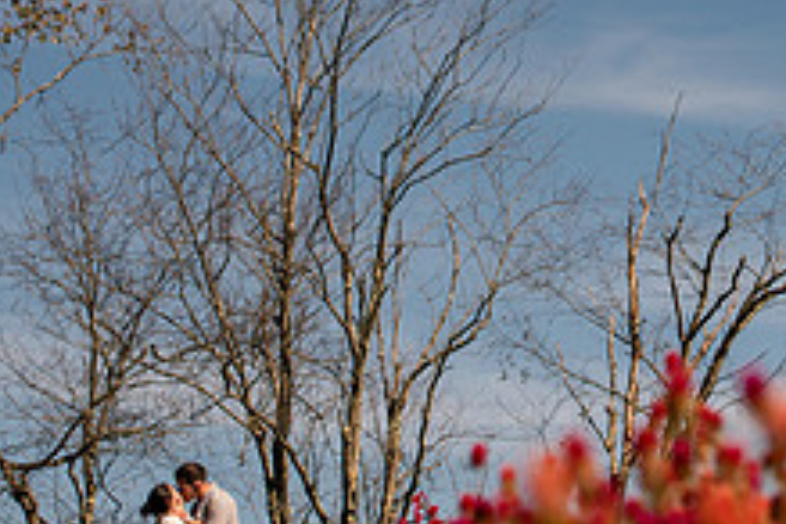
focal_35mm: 185
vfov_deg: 7.4
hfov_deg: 11.0
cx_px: 747
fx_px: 4039
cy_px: 52
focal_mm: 70
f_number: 3.2
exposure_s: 1/4000
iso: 100
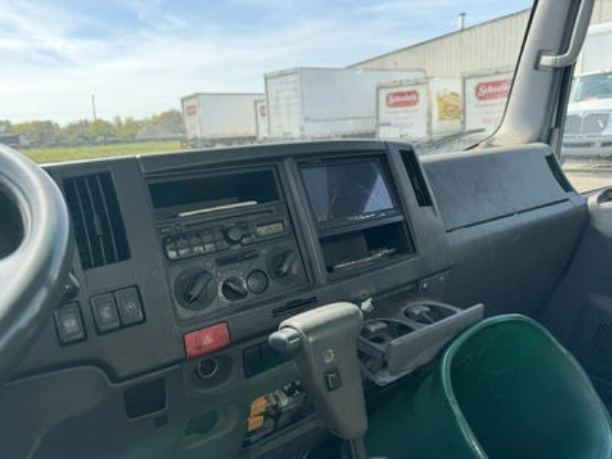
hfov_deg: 71.6
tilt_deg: -12.3
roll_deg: +1.8
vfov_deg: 56.8
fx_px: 424
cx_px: 306
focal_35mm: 24
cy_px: 230
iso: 80
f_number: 1.78
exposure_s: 1/1046
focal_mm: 6.76
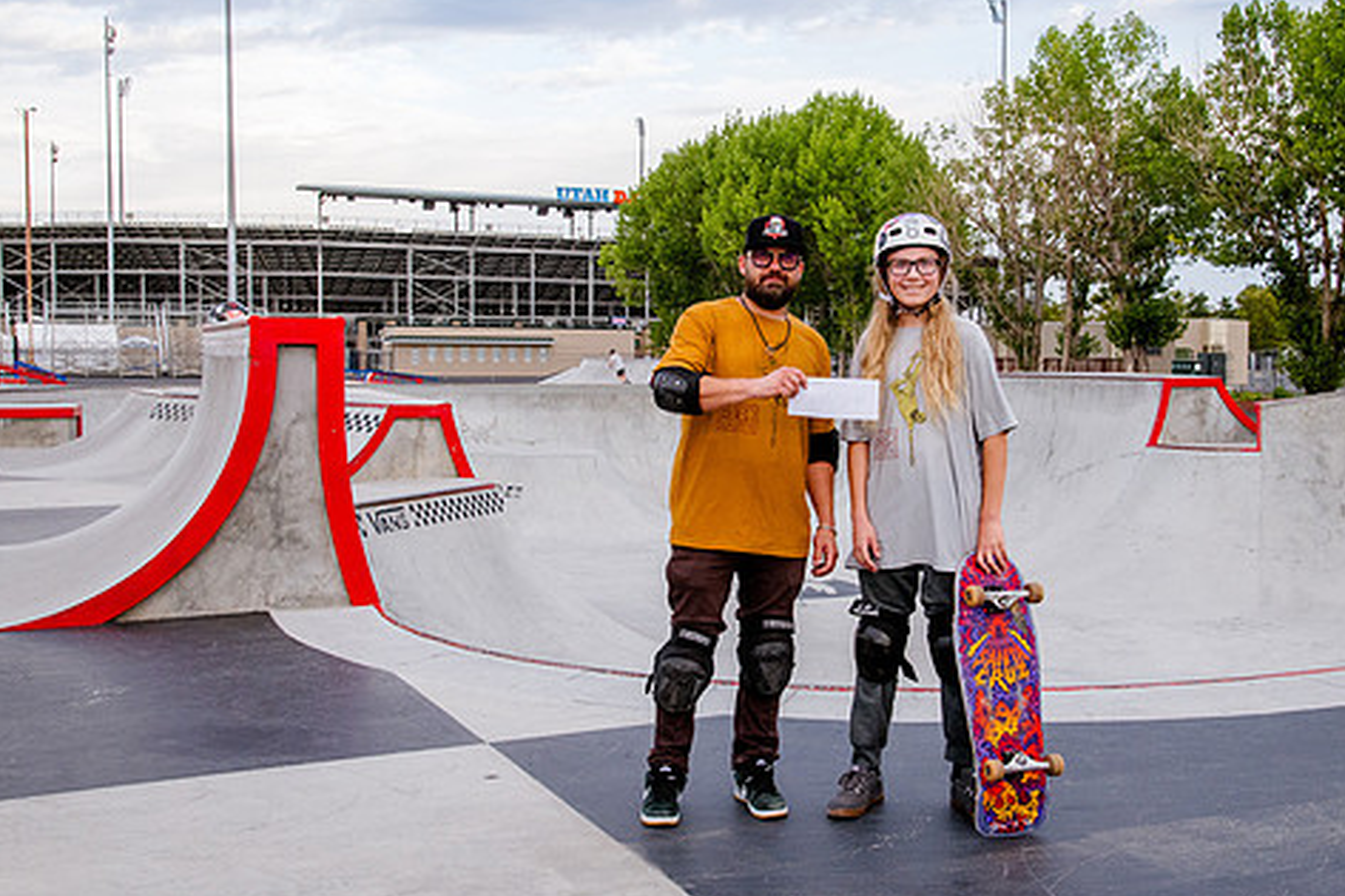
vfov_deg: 31.2
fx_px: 1606
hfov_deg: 45.4
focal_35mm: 43
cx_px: 745
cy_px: 415
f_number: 9
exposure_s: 1/400
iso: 2500
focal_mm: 34
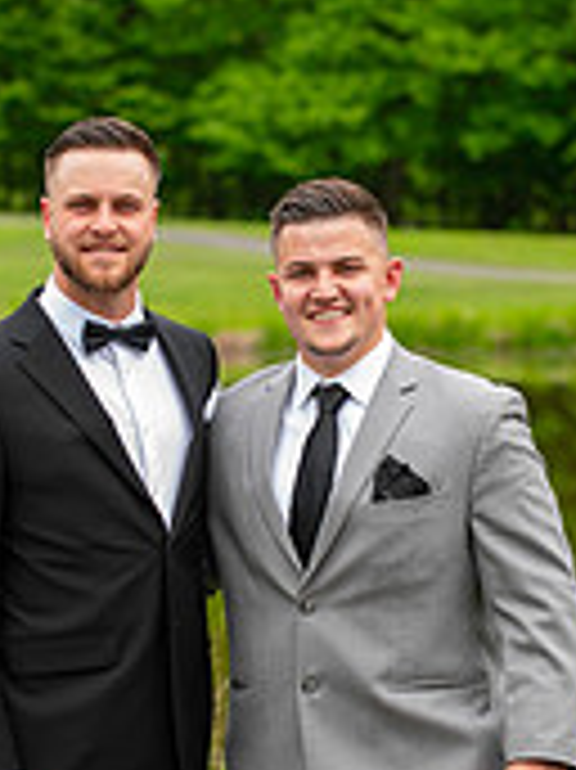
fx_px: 4221
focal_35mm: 190
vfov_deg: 10.4
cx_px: 198
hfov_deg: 7.8
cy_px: 414
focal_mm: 75
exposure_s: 1/250
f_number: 2.8
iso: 64
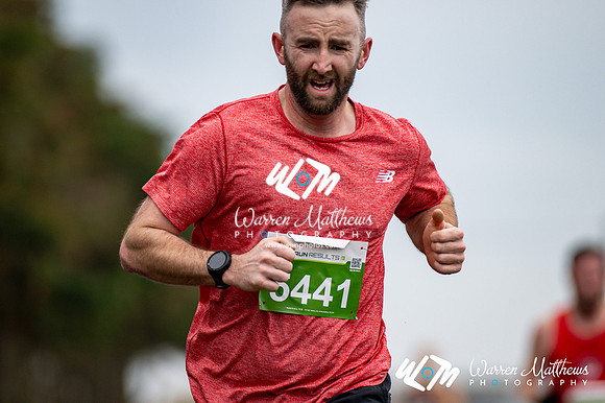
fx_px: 7558
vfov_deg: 3.1
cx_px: 302
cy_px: 202
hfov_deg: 4.6
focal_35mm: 450
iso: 360
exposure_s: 1/1600
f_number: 2.8
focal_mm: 300
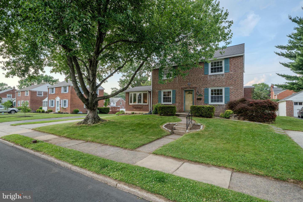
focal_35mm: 17
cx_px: 152
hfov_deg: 93.3
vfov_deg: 70.4
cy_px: 101
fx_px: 143
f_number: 11
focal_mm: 17
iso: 100
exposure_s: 1/60
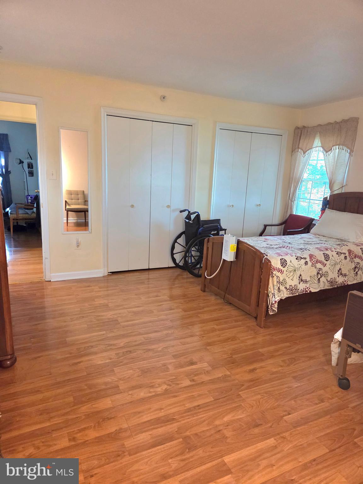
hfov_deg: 58.9
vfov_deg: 73.9
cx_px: 182
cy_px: 242
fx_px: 322
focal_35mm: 23
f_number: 1.8
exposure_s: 1/120
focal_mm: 5.4
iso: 1000
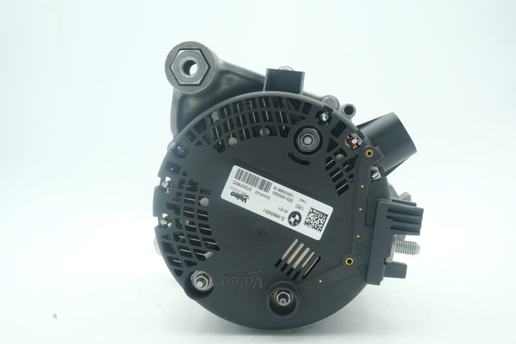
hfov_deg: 50.7
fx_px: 545
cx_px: 258
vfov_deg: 35.0
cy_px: 172
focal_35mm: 38
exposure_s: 1/20
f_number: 11
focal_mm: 25.6
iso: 200
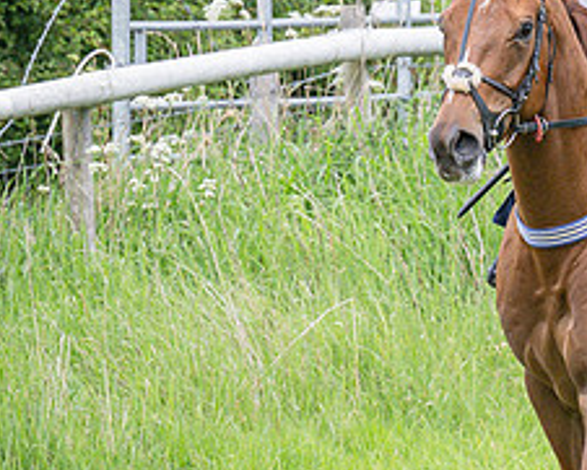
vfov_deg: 1.9
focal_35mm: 805
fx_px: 13991
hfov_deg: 2.4
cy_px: 202
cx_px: 587
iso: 400
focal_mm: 150
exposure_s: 1/1000
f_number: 5
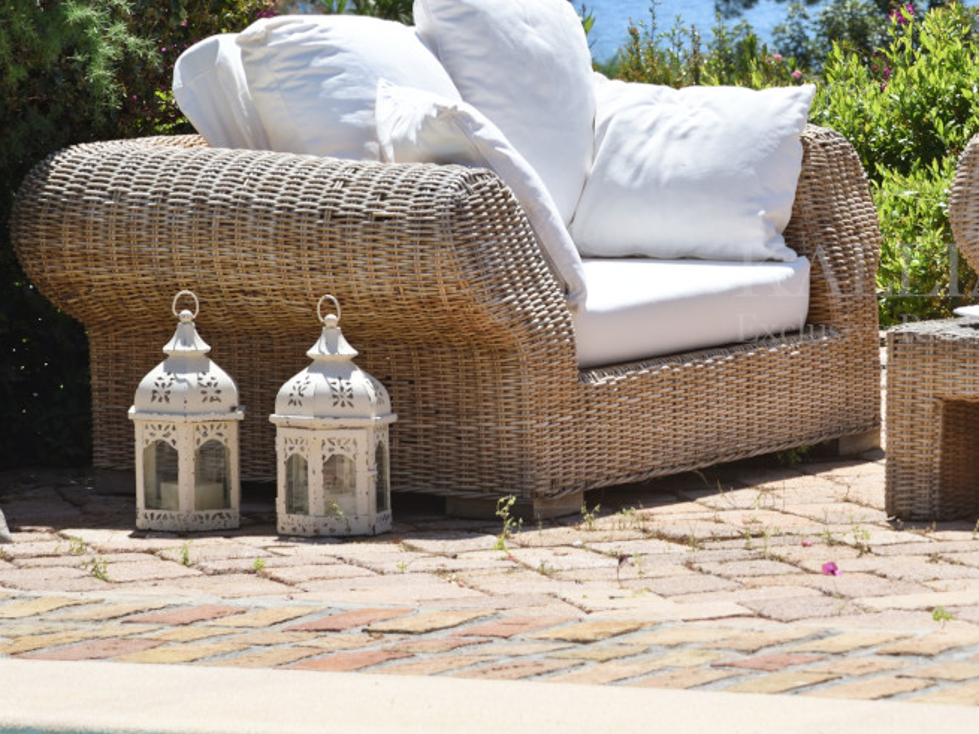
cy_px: 286
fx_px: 6475
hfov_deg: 8.6
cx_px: 964
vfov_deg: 6.5
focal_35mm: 229
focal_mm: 120
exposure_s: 1/320
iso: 320
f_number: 11
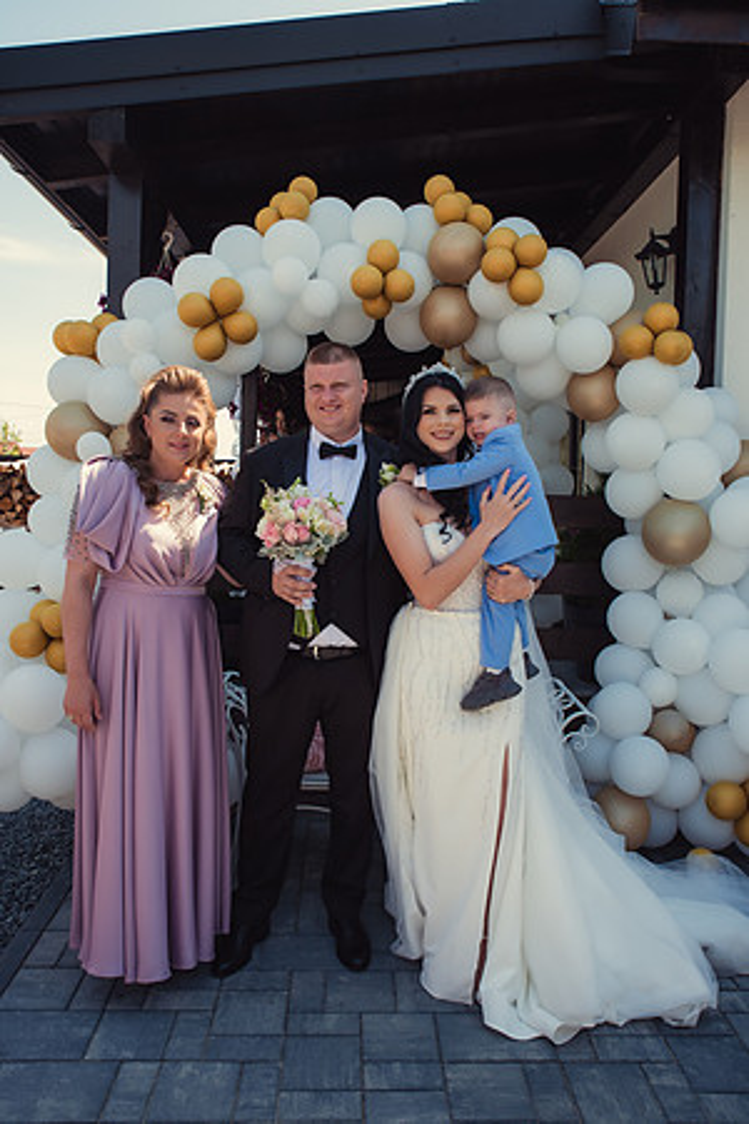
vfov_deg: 63.7
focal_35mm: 29
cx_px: 374
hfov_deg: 45.0
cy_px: 562
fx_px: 905
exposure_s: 1/200
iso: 200
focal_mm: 29
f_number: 7.1
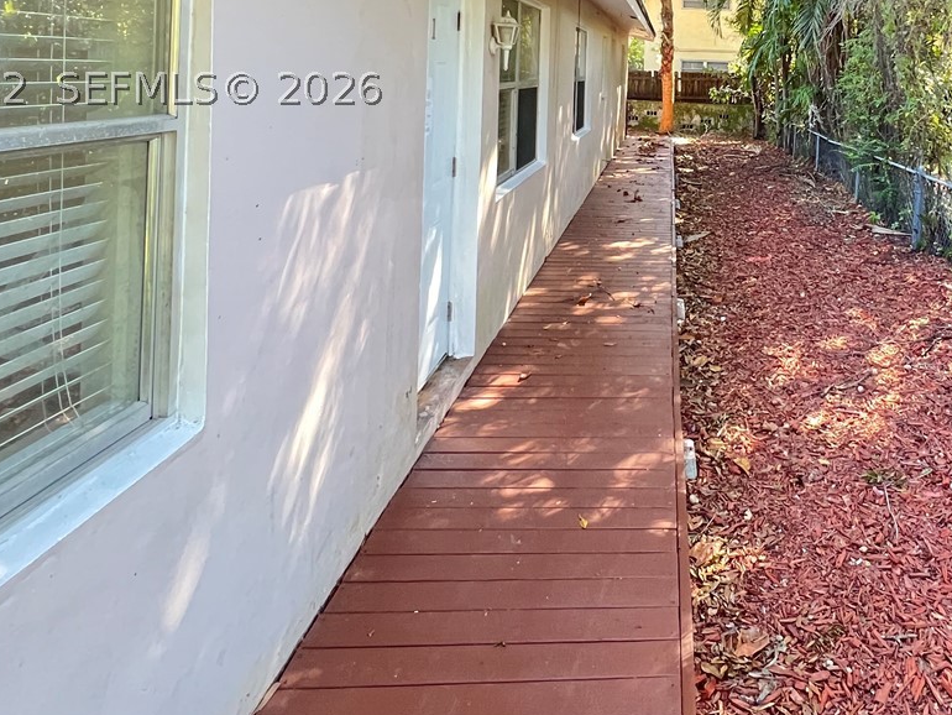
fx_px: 743
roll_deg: -2.0
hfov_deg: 60.1
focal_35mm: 27
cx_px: 760
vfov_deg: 46.9
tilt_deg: -0.1
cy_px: 88
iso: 250
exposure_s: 1/91
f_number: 1.8
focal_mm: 1.57
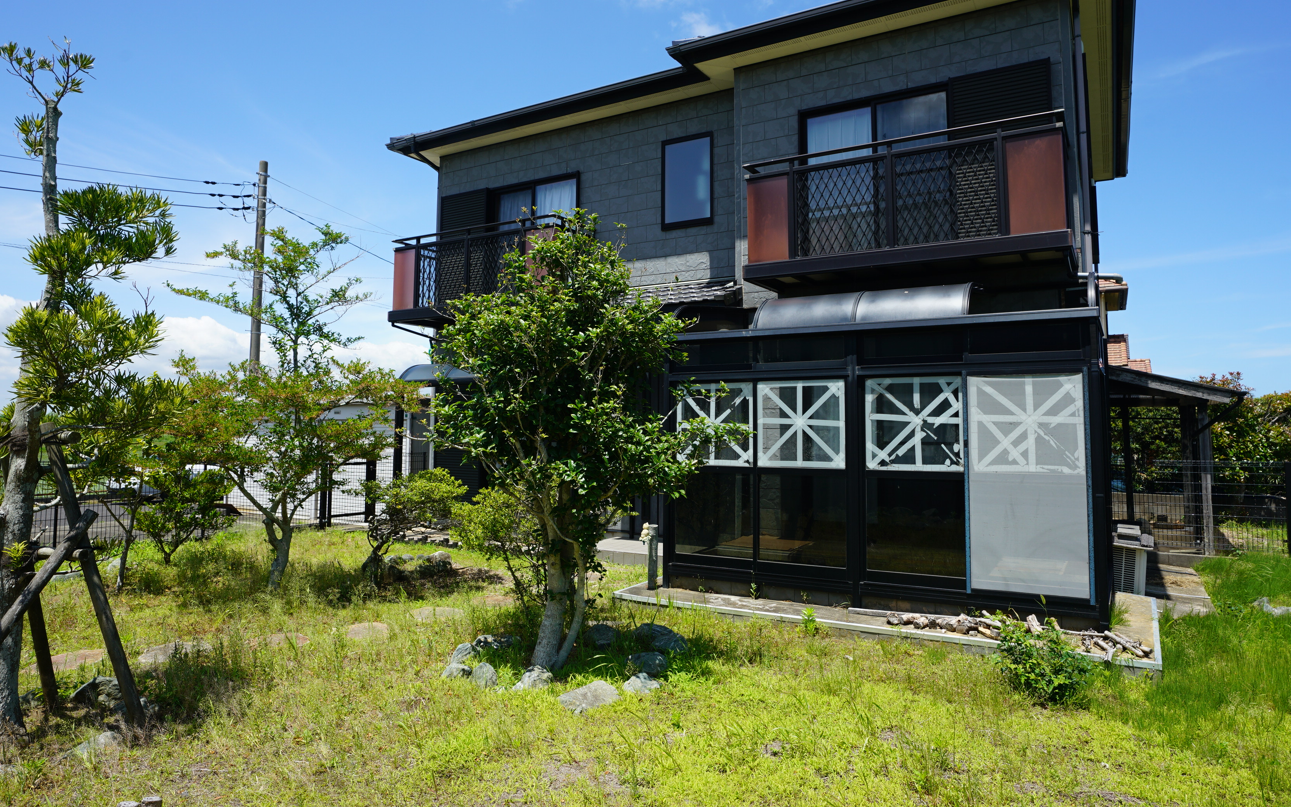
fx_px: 774
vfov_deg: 55.0
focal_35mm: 22
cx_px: 655
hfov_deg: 79.6
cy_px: 367
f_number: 10
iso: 100
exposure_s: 1/160
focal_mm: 18
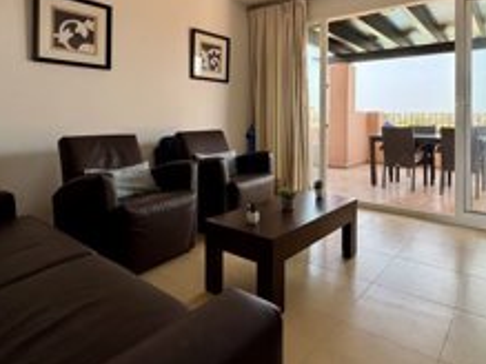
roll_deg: -0.5
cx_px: 286
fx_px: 323
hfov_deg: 73.3
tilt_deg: -0.7
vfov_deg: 57.6
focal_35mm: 23
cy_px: 122
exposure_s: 1/146
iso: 40
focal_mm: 2.22
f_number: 2.2
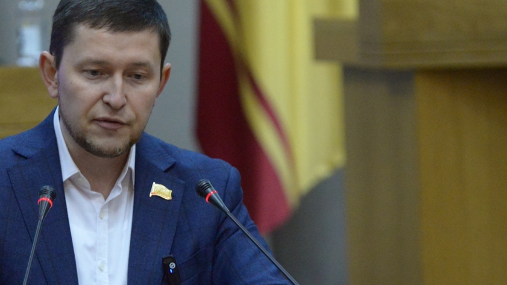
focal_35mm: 574
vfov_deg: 2.1
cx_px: 158
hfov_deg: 3.8
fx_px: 7716
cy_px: 205
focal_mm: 300
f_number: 5.6
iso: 6400
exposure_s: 1/250
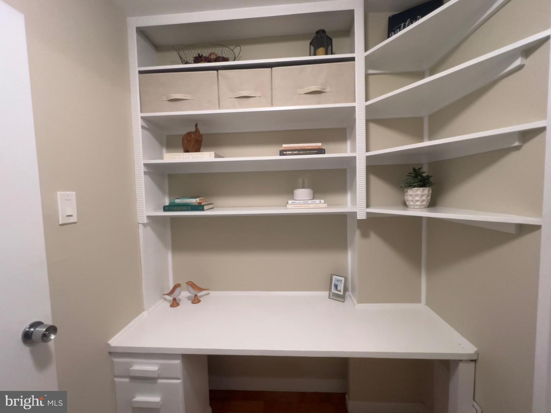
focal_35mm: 13
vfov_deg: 89.9
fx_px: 207
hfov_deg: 106.2
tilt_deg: -4.3
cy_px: 206
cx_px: 276
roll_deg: +1.3
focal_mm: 1.57
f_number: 1.8
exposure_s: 1/60
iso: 200
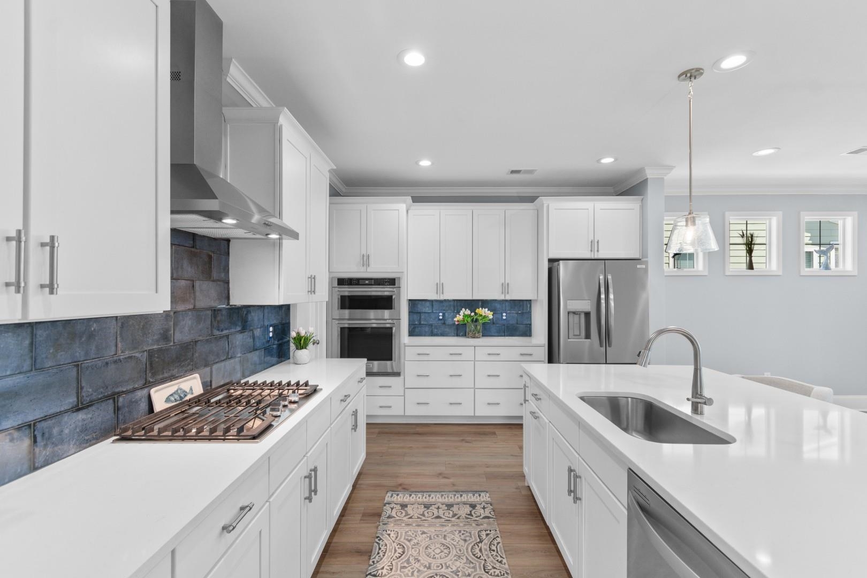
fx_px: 361
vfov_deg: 77.3
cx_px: 434
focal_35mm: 15
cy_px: 289
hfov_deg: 100.4
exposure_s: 1/3
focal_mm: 10
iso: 100
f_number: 4.5
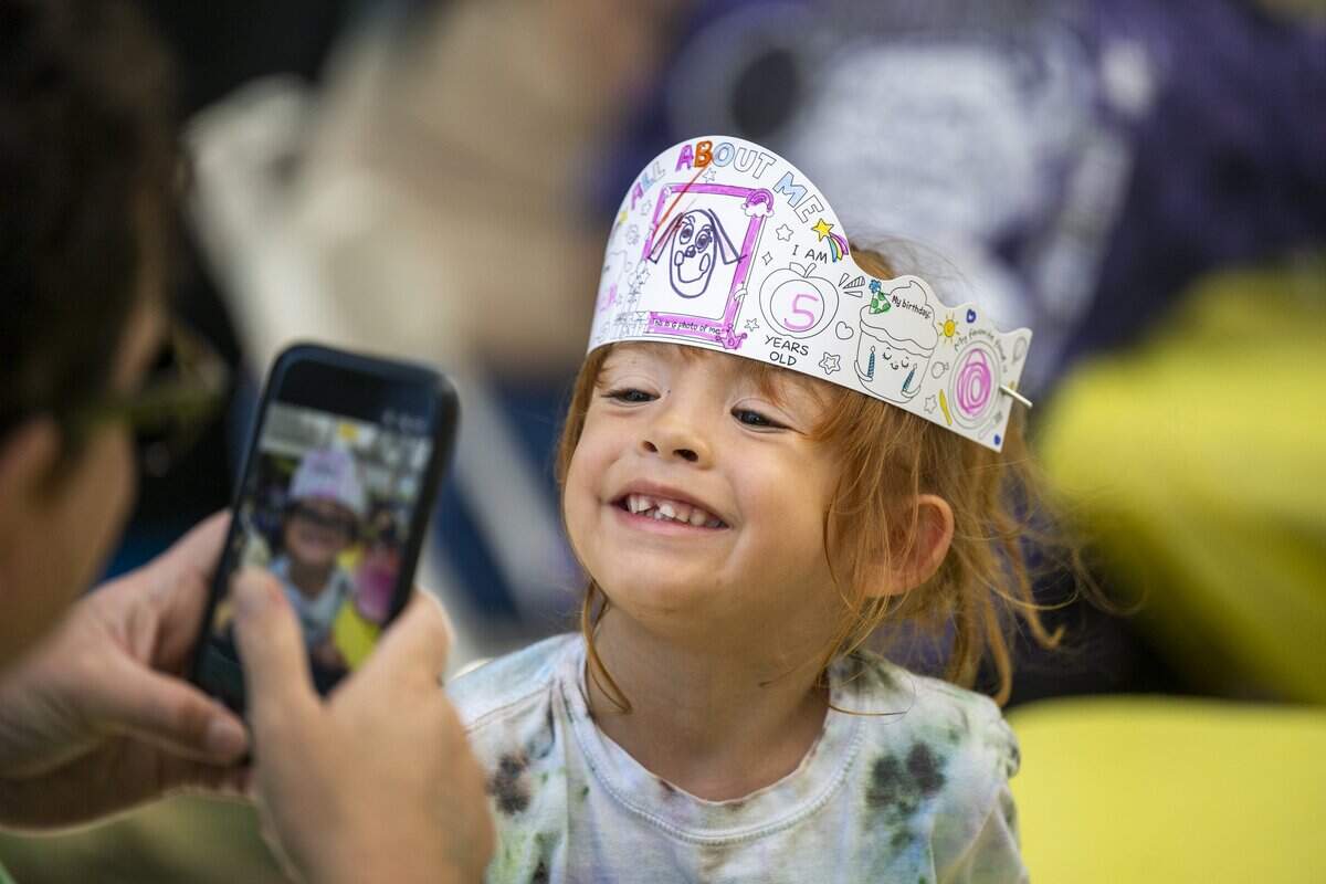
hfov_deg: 10.3
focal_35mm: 200
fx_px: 7366
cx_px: 663
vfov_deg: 6.9
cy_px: 442
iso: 250
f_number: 2.8
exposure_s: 1/4000
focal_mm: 200
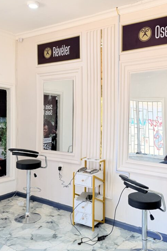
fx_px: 243
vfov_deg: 54.4
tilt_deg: -0.5
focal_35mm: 35
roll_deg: -1.6
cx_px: 95
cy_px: 130
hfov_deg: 37.8
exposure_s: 1/121
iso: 64
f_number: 1.78
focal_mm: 6.76
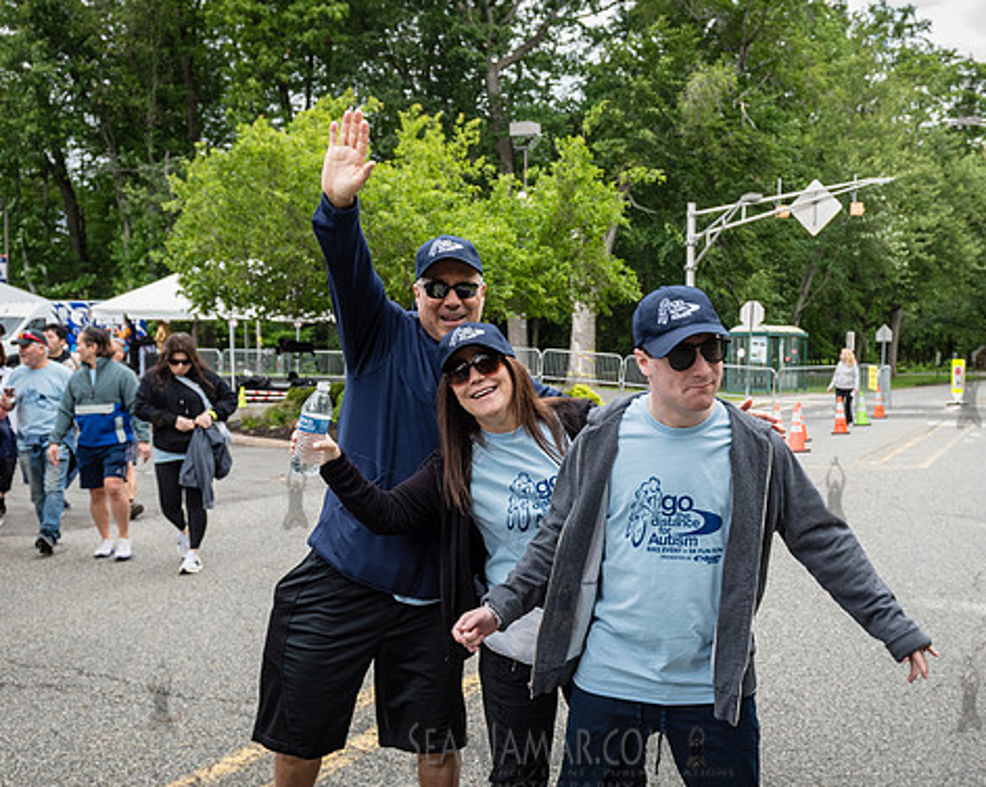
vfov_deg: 36.5
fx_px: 1196
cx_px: 640
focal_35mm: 41
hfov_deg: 44.3
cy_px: 405
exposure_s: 1/640
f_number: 4
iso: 400
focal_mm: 24
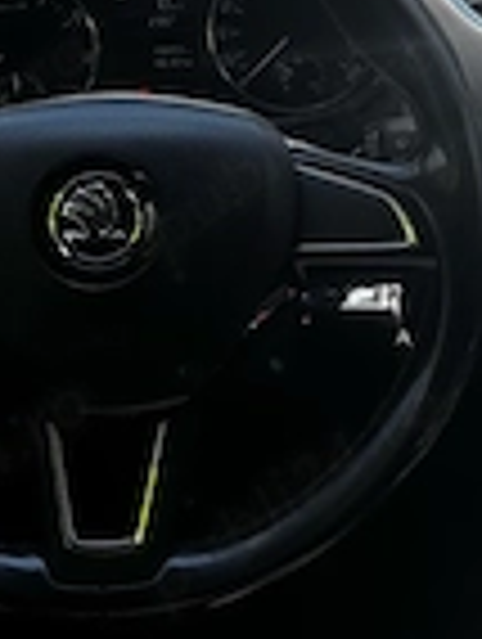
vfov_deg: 26.4
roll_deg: +5.8
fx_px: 1351
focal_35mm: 73
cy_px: 198
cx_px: 383
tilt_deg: -24.8
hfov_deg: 20.0
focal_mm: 5.96
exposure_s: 1/525
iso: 50
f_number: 1.6
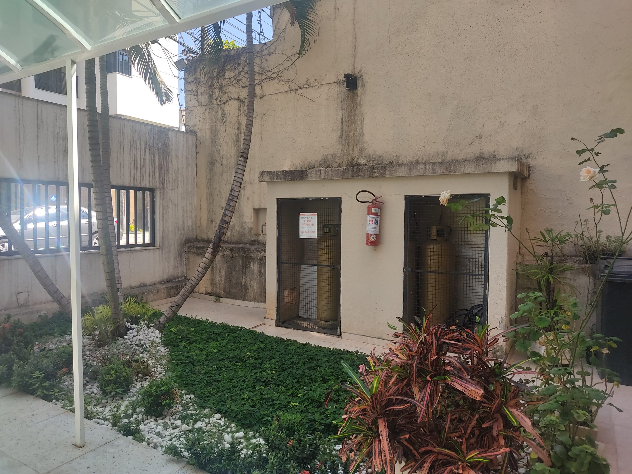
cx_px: 316
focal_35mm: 26
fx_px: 475
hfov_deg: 67.3
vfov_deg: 53.1
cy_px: 237
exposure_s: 1/486
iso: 100
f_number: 1.79
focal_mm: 4.74
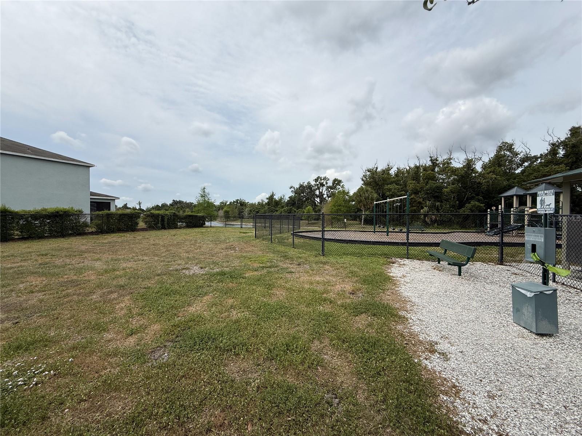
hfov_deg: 102.1
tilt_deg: -0.7
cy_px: 218
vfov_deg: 85.7
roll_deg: +0.1
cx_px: 291
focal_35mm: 14
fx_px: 235
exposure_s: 1/3289
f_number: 2.2
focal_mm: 2.22
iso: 50
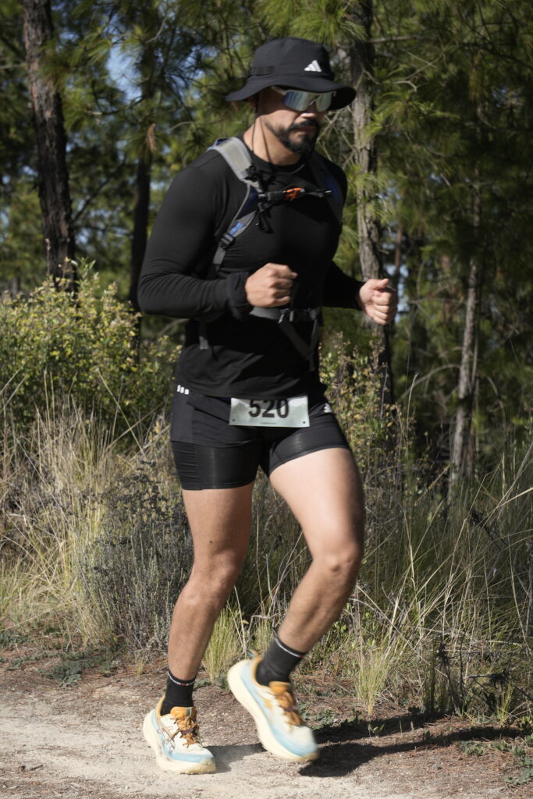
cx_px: 266
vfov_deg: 14.4
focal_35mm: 142
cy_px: 400
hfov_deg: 9.6
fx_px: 3163
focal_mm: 95
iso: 125
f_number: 7.1
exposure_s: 1/400
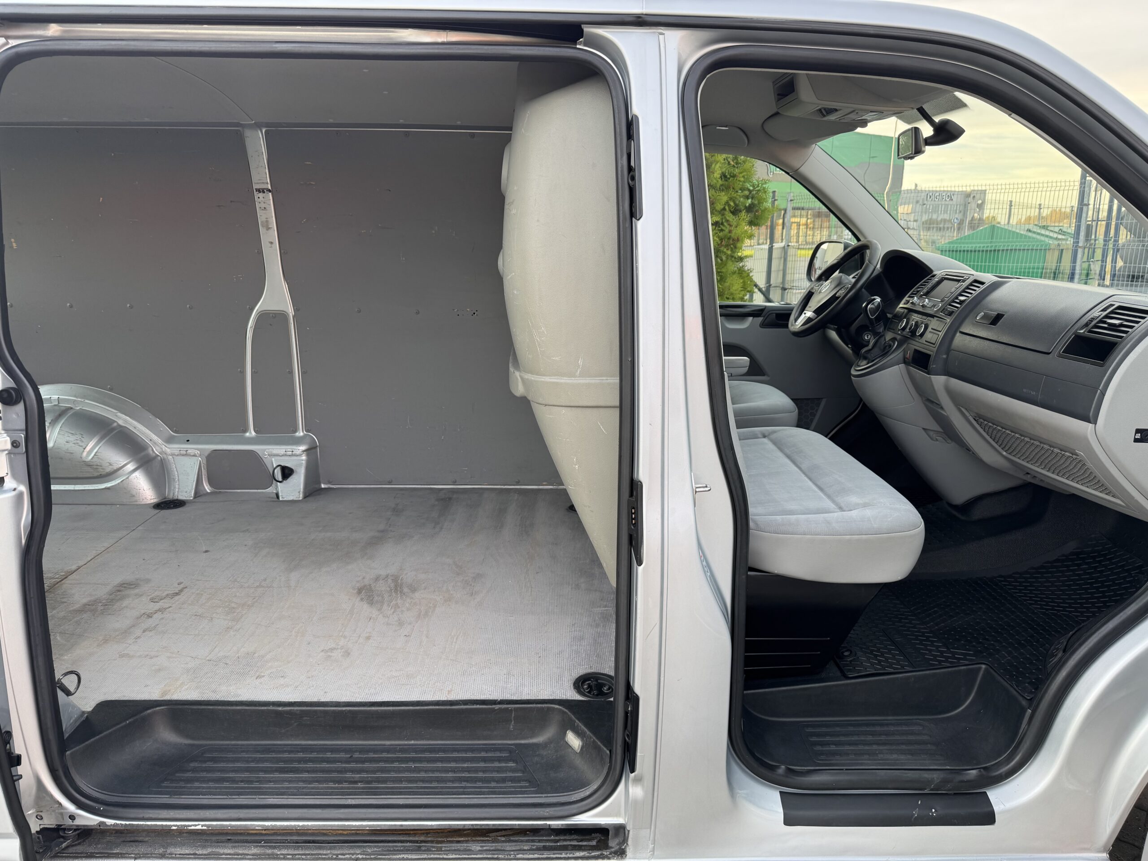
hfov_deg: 71.6
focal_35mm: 24
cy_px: 430
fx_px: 796
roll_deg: +1.2
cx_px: 574
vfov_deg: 56.8
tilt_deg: -13.7
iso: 80
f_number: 1.78
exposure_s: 1/121
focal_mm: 6.76
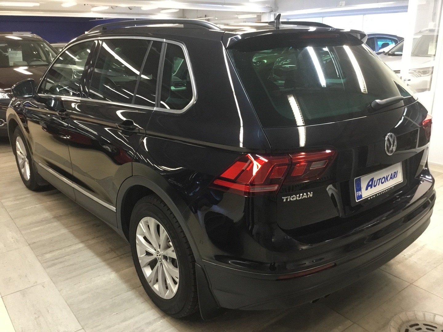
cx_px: 222
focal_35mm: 31
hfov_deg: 58.4
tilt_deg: -17.9
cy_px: 166
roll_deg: +1.4
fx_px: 397
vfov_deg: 45.4
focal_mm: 3.3
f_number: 2.4
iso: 200
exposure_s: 1/33
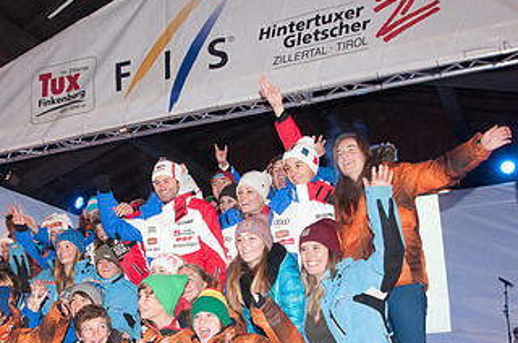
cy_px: 213
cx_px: 172
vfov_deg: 27.3
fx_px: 704
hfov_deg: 39.9
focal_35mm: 49
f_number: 5
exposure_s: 1/60
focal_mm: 18
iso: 1000
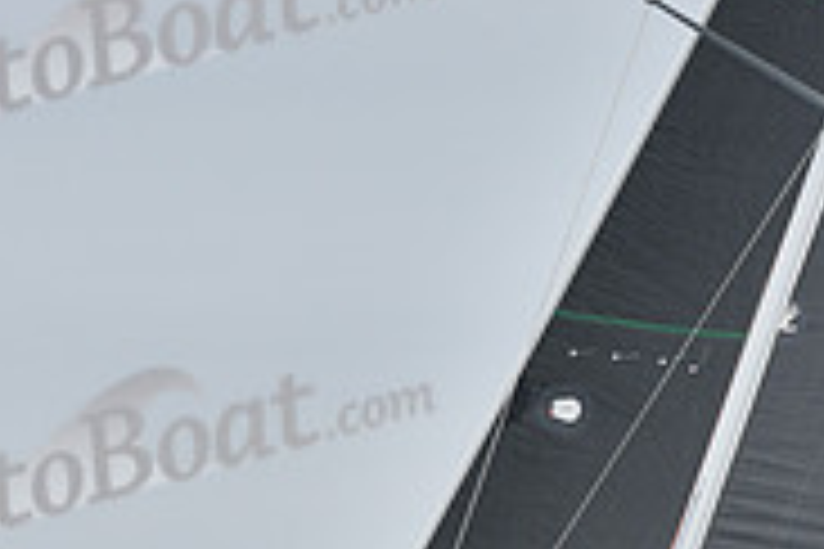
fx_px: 8400
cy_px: 632
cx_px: 671
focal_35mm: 367
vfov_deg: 3.7
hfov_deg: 5.6
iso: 250
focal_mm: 116
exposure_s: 1/800
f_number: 9
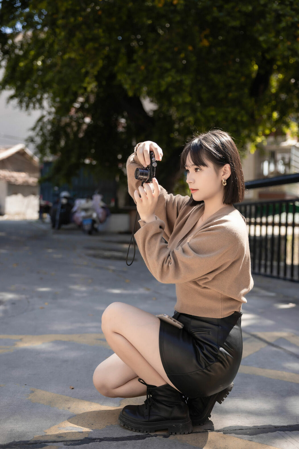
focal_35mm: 43
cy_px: 224
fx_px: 536
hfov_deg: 31.2
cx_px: 150
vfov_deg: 45.4
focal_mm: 43
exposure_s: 1/500
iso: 100
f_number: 2.8
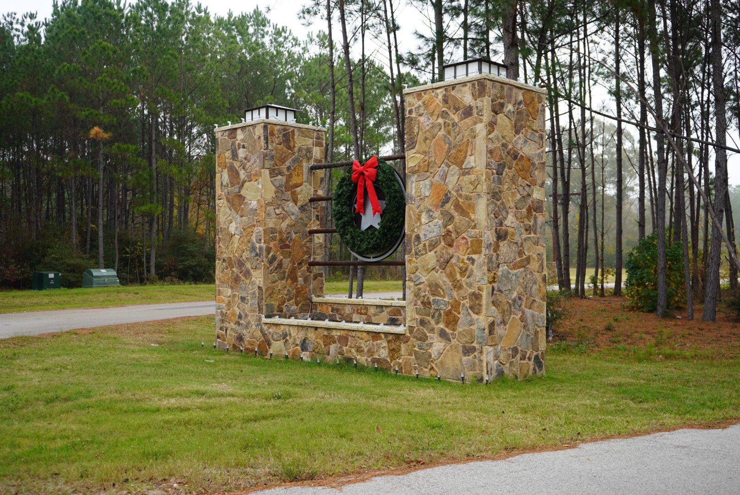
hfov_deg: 50.7
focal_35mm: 38
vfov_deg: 35.1
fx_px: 782
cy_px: 248
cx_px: 370
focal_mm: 38
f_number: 5
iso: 100
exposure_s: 1/80
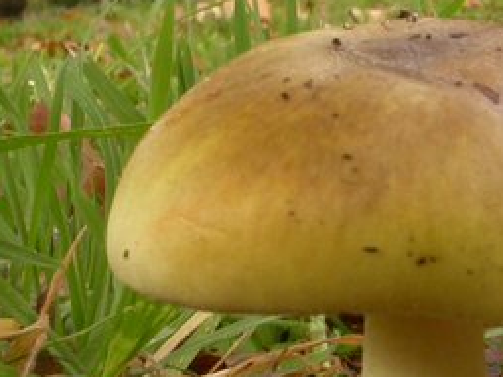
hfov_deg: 14.2
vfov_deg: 11.0
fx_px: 1961
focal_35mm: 135
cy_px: 233
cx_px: 610
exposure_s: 1/4.6
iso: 100
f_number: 7.8
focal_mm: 8.9
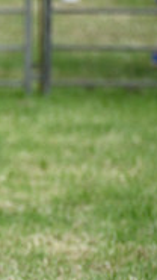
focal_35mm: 657
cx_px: -254
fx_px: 4865
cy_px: 207
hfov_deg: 1.8
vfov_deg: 3.3
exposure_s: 1/1000
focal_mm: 200
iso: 400
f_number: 4.5
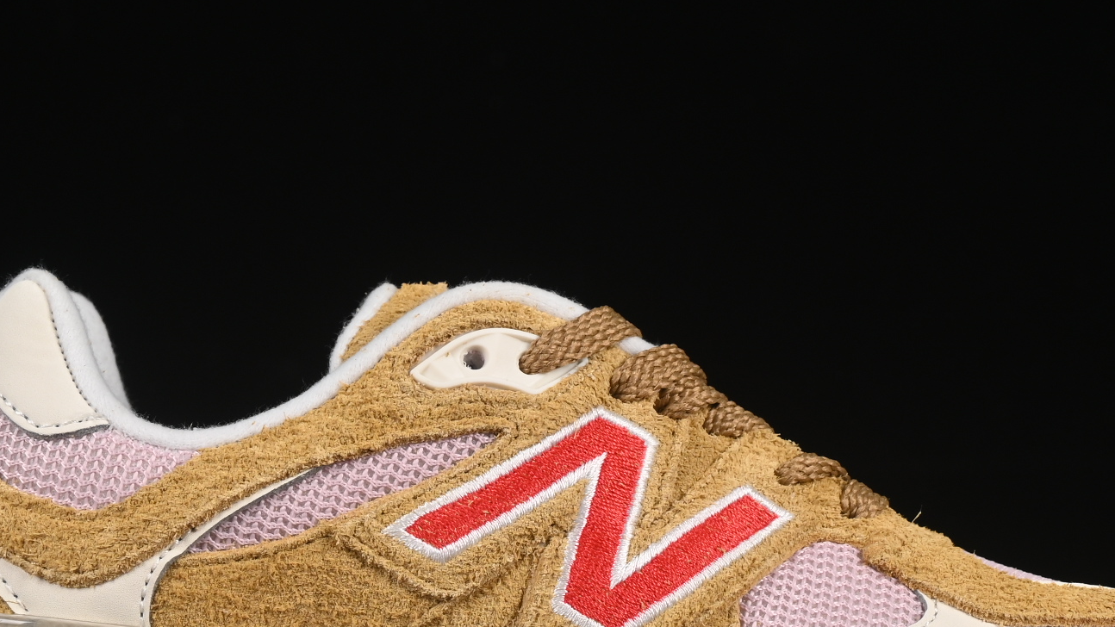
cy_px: 430
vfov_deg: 7.2
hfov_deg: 12.7
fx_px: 4997
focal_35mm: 169
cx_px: 542
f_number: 8
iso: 160
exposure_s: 1/80
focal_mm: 50
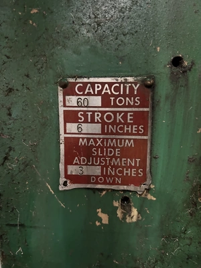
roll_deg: +0.9
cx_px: 100
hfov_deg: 53.1
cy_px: 134
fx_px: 201
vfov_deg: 67.3
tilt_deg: -9.7
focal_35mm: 26
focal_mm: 5.7
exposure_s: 1/30
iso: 1000
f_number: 1.5
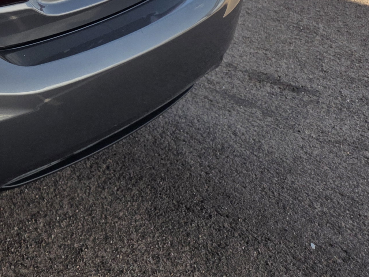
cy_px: -47
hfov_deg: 23.4
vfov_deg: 19.4
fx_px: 767
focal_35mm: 72
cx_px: -131
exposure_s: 1/3455
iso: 80
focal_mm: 6.25
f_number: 1.7
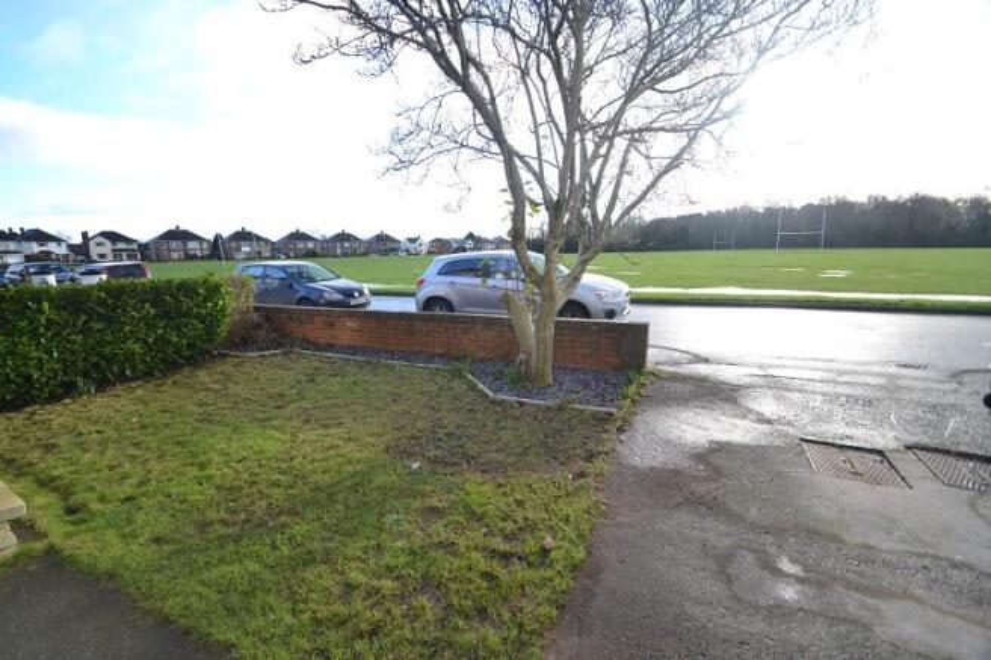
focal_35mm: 15
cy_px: 330
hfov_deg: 100.4
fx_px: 413
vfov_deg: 77.3
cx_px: 496
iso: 400
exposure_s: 1/125
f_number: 5.6
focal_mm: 10
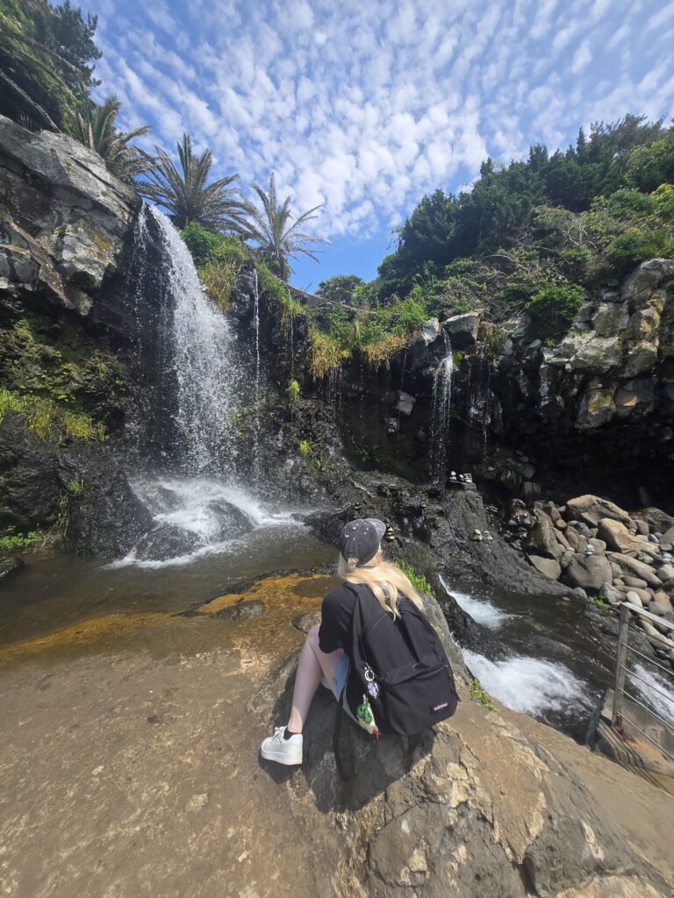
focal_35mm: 13
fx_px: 337
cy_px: 449
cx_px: 337
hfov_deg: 89.9
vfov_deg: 106.2
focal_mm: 1.7
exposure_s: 1/984
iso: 25
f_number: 2.2
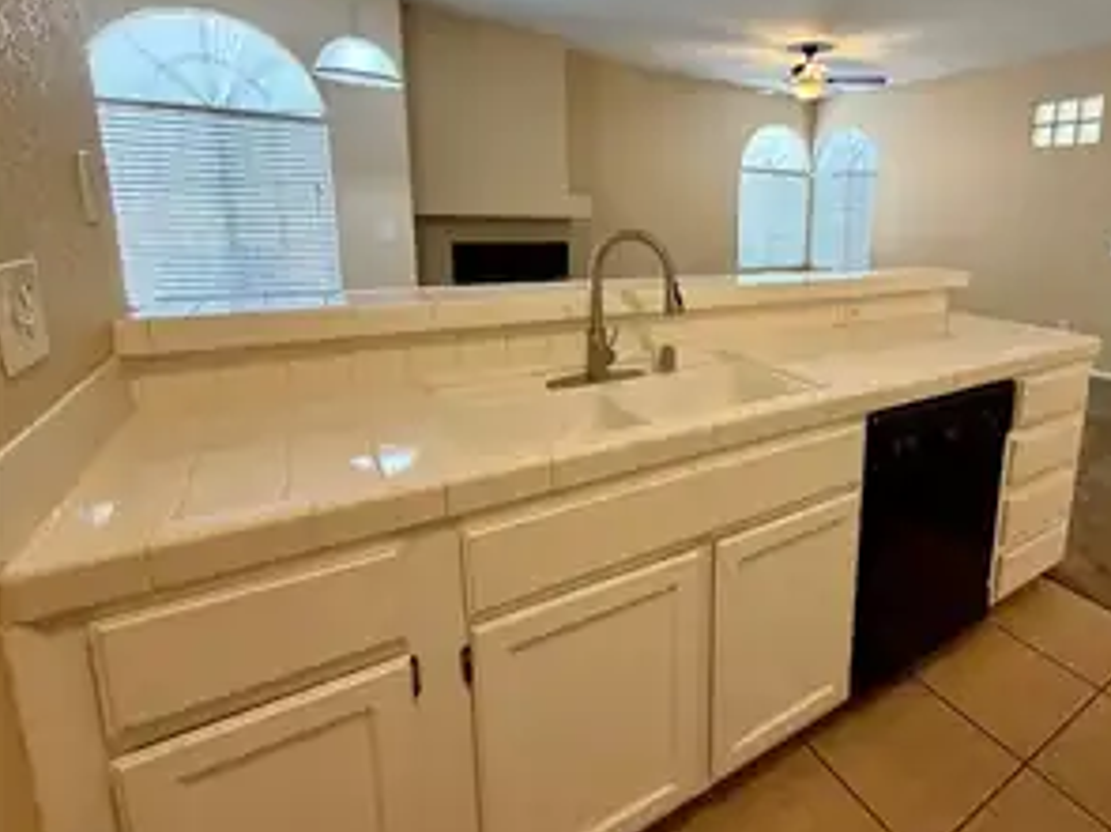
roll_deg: -2.0
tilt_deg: -10.5
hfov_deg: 81.8
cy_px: 328
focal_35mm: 19
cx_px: 742
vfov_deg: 67.9
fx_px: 610
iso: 320
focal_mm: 2.22
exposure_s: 1/60
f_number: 2.2
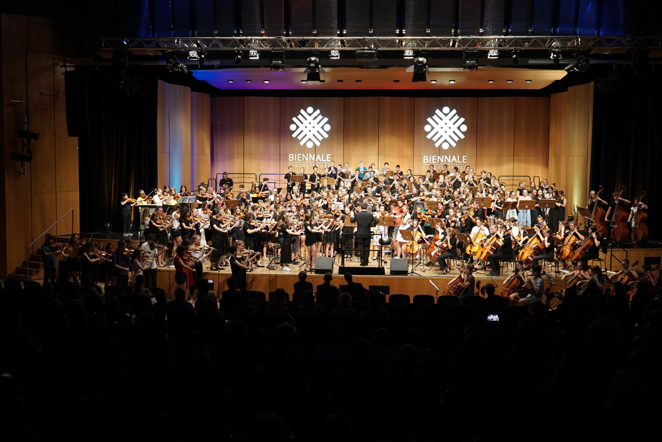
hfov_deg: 48.4
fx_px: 736
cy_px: 221
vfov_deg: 33.4
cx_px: 331
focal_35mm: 40
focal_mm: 40
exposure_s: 1/80
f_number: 5.6
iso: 2000
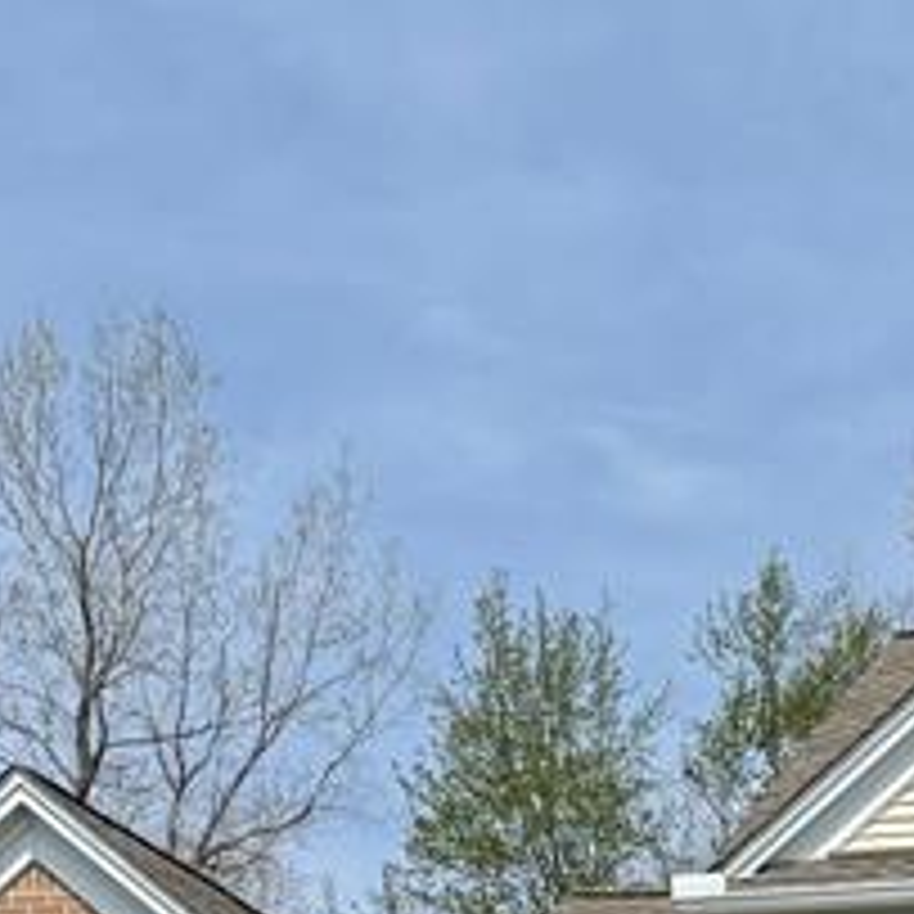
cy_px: 1616
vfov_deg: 14.4
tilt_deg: +2.7
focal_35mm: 107
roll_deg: +0.7
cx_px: 1103
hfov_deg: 15.7
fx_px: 3196
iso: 80
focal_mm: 6.76
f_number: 1.78
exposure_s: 1/5714
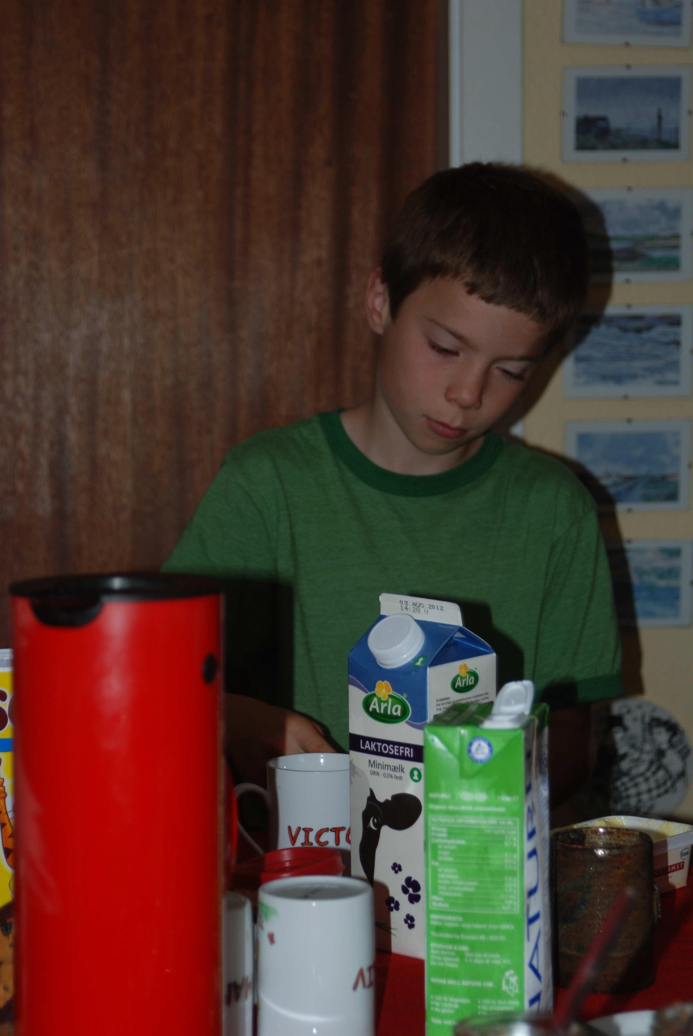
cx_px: 346
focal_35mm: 98
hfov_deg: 14.1
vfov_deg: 20.9
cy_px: 518
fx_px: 2807
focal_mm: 65
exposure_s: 1/60
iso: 200
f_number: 5.3
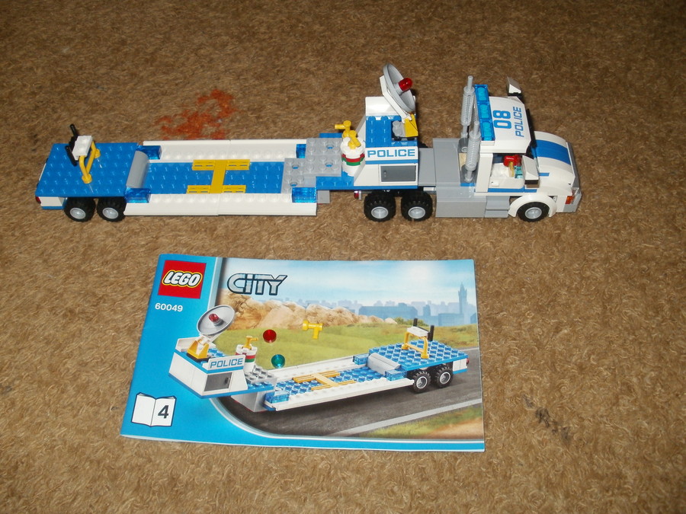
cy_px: 257
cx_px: 343
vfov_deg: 39.7
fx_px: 713
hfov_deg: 51.4
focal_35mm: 36
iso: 125
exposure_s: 1/30
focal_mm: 6.3
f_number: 3.5
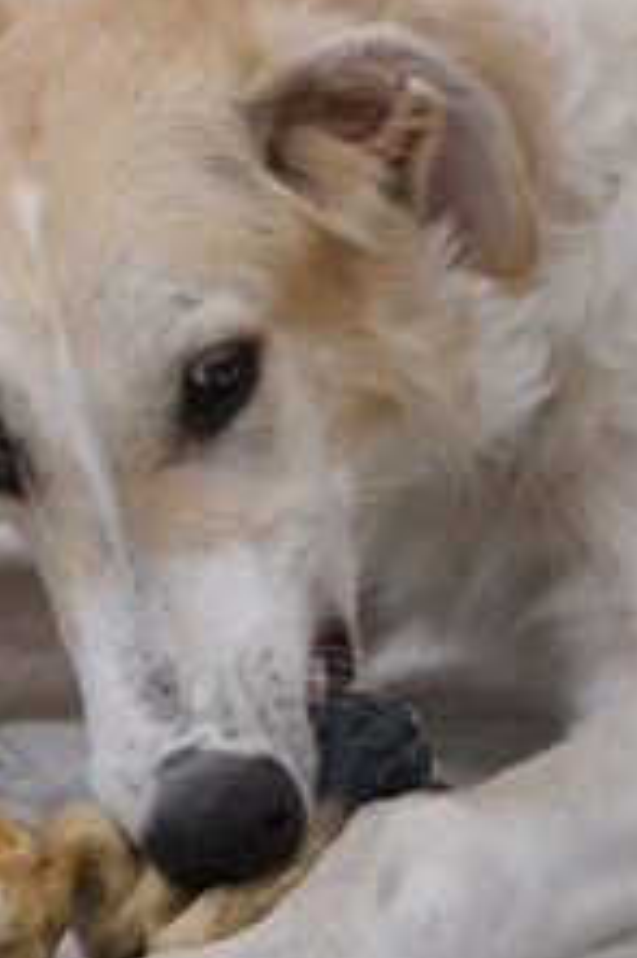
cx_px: 308
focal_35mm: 228
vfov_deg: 9.0
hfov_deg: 6.0
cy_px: 403
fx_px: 6061
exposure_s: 1/125
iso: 125
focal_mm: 70
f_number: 4
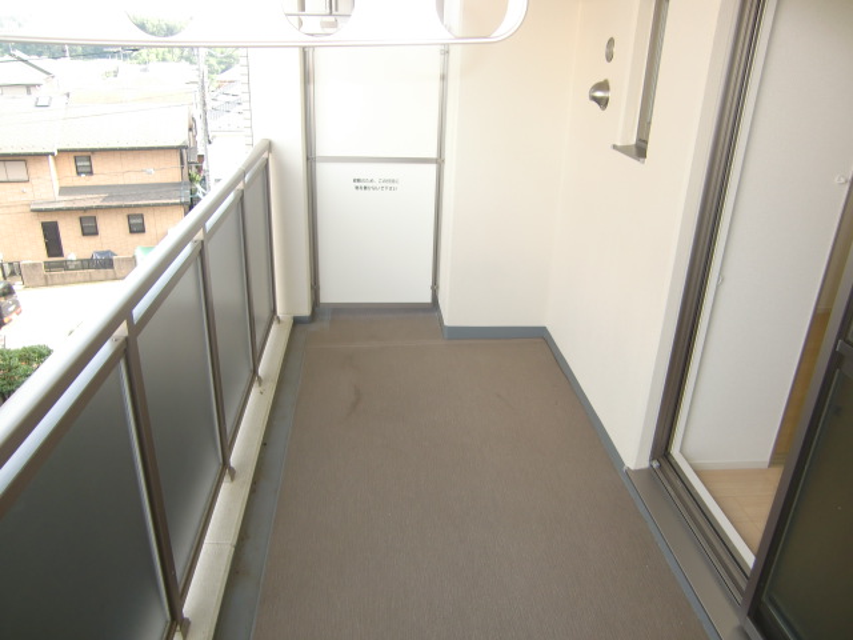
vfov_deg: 49.7
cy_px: 320
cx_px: 426
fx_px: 690
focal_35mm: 28
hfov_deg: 63.4
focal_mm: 4.9
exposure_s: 1/80
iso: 64
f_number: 2.6
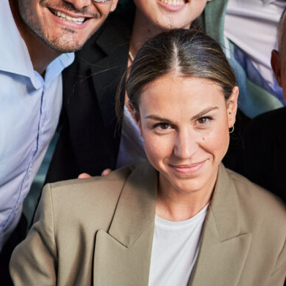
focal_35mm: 78
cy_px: 60
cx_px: 306
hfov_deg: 21.2
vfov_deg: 21.9
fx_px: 729
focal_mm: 35
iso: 500
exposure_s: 1/640
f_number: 2.5
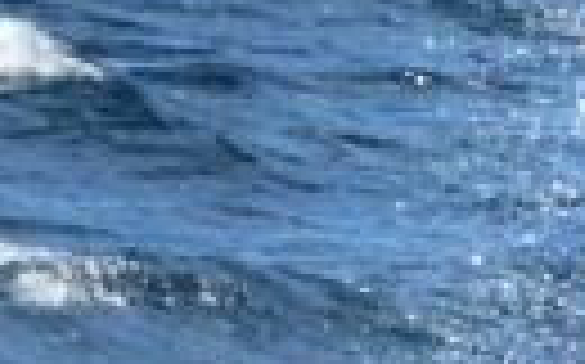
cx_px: 1512
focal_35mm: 2389
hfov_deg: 0.9
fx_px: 38055
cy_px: 110
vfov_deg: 0.5
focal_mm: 380
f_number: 6
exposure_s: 1/8000
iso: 1600
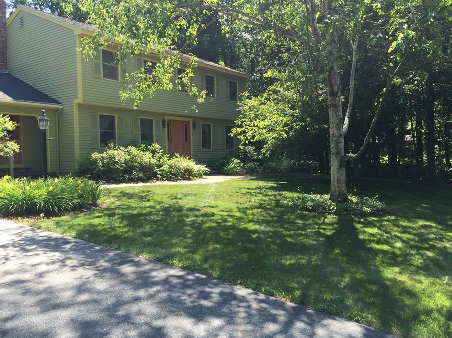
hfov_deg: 60.0
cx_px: 228
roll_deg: +0.0
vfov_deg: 46.8
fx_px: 392
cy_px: 169
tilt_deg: -1.6
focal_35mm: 30
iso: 32
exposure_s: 1/388
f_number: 2.2
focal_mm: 4.15
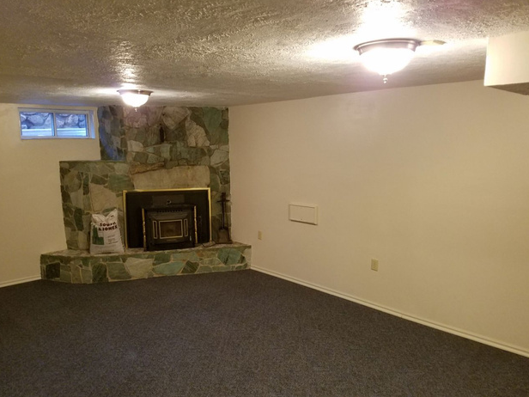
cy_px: 203
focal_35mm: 27
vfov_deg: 51.4
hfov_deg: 65.3
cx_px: 264
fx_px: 413
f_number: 1.7
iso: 200
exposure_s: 1/17
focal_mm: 4.2
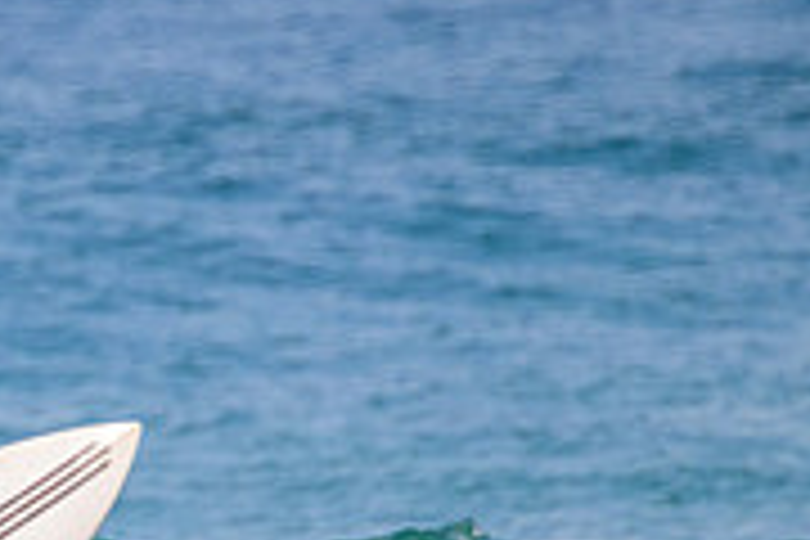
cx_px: -220
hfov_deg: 0.8
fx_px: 58090
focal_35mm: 2582
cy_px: 659
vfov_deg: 0.5
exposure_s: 1/2000
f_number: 11
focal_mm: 800
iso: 1400
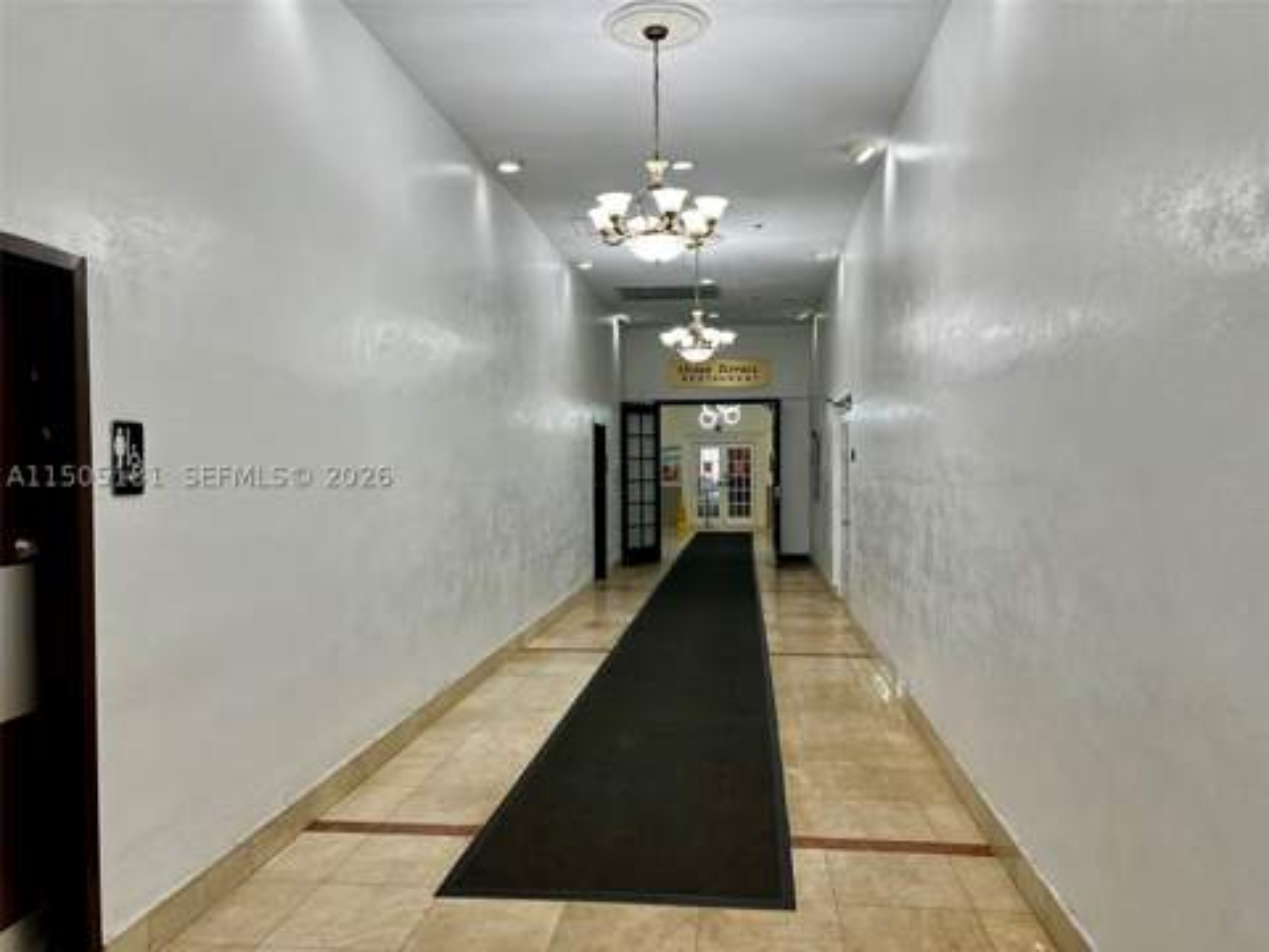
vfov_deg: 53.1
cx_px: 634
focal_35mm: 26
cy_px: 476
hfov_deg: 67.3
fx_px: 953
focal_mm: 5.7
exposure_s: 1/120
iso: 80
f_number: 1.5
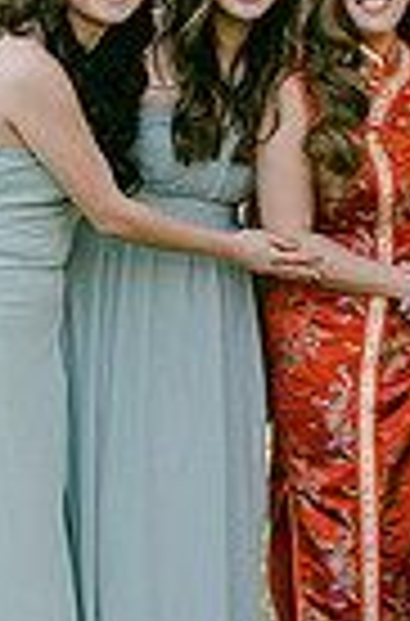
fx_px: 4785
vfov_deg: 7.4
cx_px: 363
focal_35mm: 278
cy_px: 225
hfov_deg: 4.9
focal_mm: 85
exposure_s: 1/800
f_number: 2
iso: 200
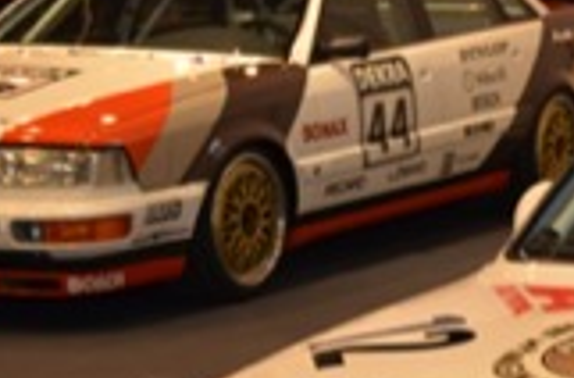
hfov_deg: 13.2
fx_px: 2362
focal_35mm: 149
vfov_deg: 9.1
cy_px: 364
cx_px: 820
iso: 500
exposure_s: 1/60
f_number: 4.5
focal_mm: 29
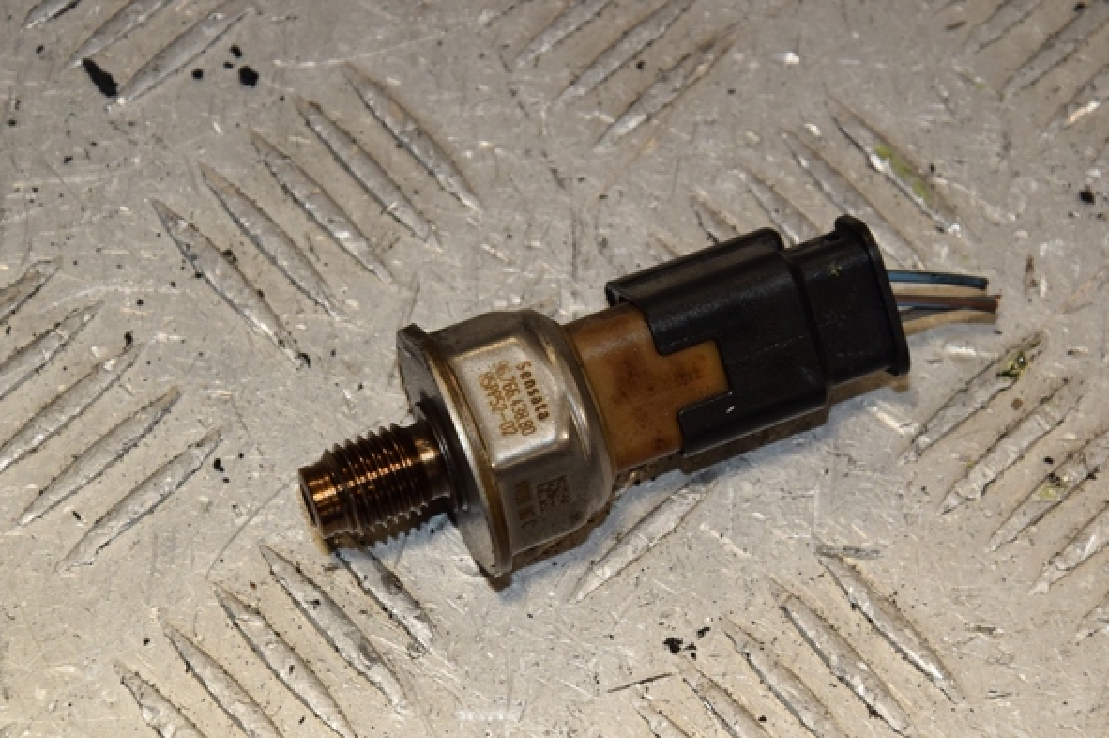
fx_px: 5249
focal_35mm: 171
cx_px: 593
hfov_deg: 12.1
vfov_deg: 8.0
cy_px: 353
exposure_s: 1/200
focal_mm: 105
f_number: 9
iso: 800
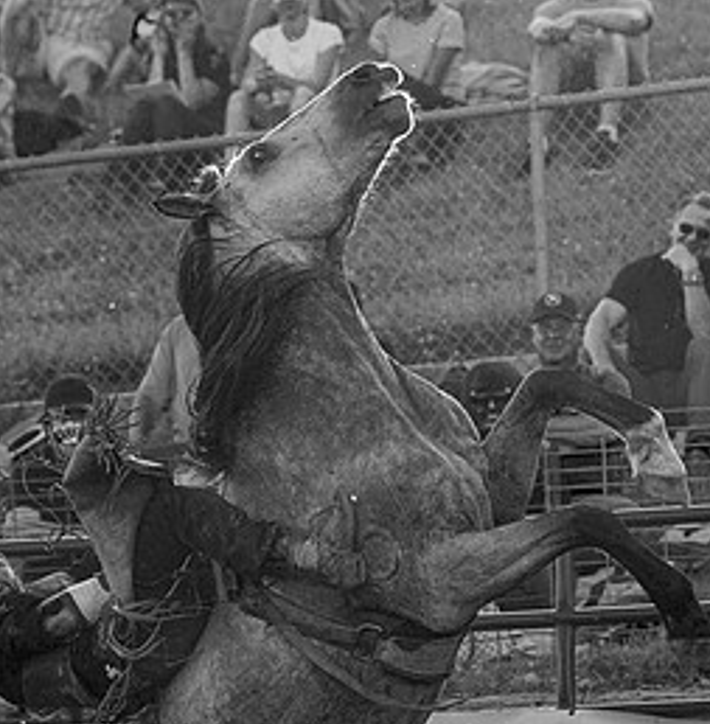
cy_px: 561
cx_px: 250
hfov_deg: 4.6
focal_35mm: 377
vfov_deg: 4.7
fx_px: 8835
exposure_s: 1/1000
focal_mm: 150
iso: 400
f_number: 4
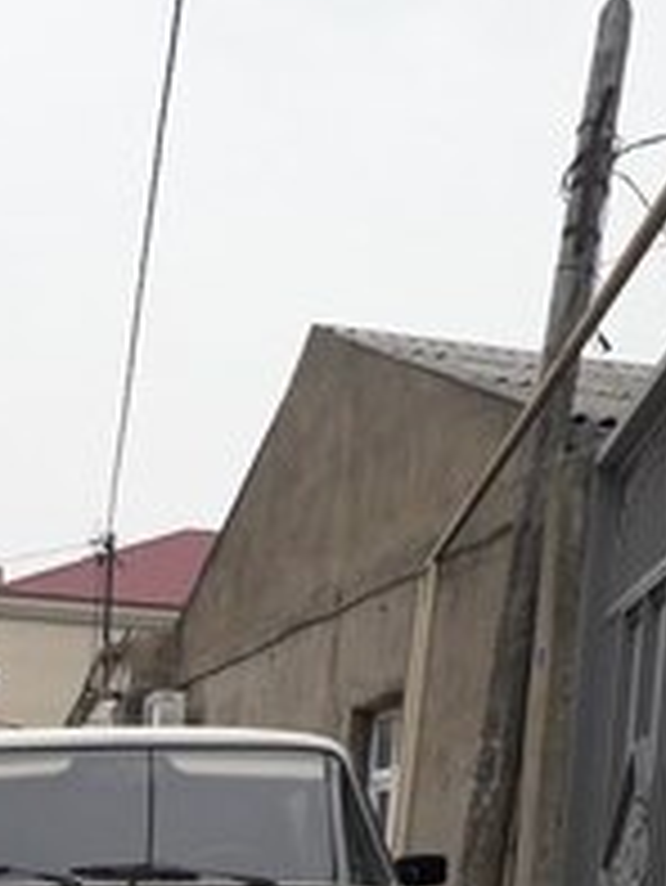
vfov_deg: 25.8
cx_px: 90
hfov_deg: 21.2
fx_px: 1743
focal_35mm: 68
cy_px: 1043
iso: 40
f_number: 1.9
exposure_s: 1/1133
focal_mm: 3.6
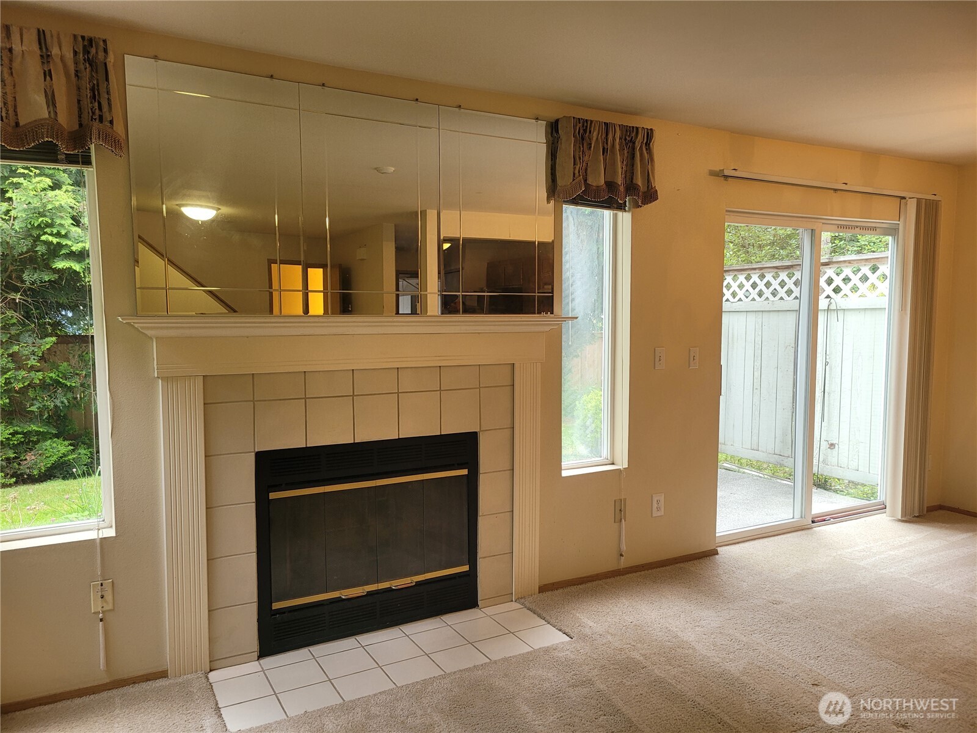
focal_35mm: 26
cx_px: 488
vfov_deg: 53.1
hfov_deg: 67.3
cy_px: 366
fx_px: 734
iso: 125
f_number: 1.8
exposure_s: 1/120
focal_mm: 5.4
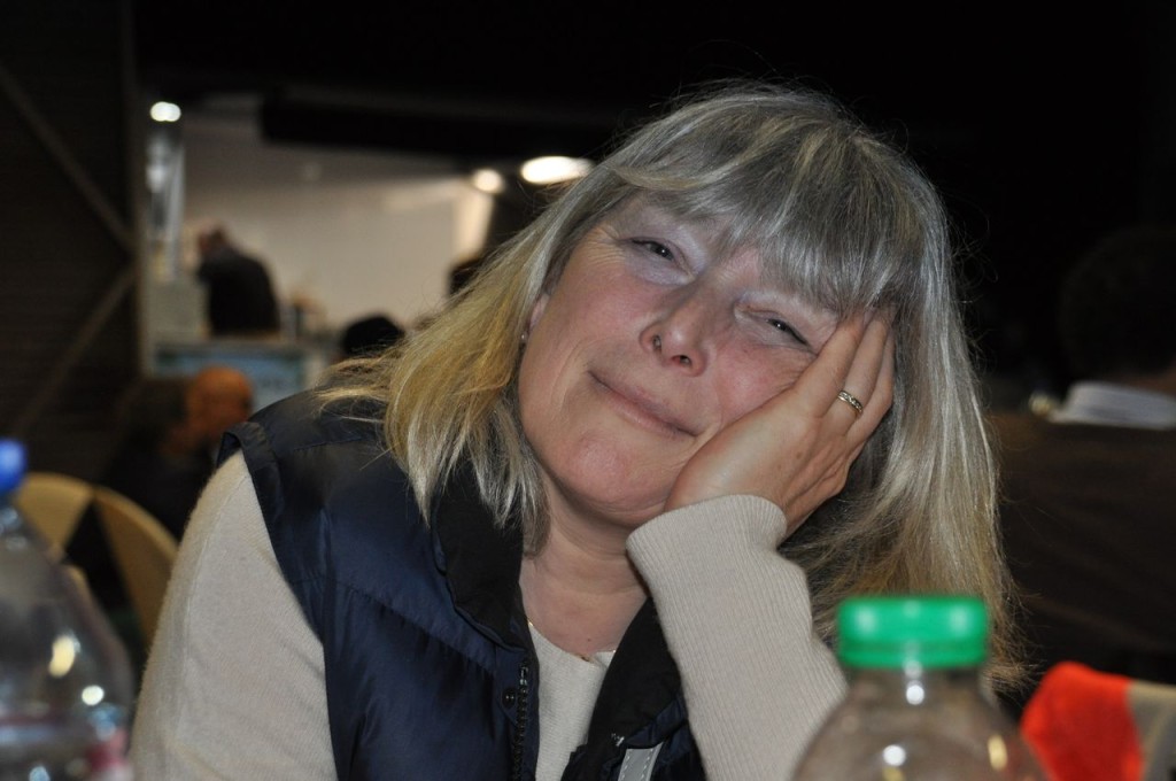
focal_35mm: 90
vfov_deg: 15.1
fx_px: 2936
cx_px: 588
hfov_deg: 22.6
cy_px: 390
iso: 800
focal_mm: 60
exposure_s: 1/60
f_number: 5
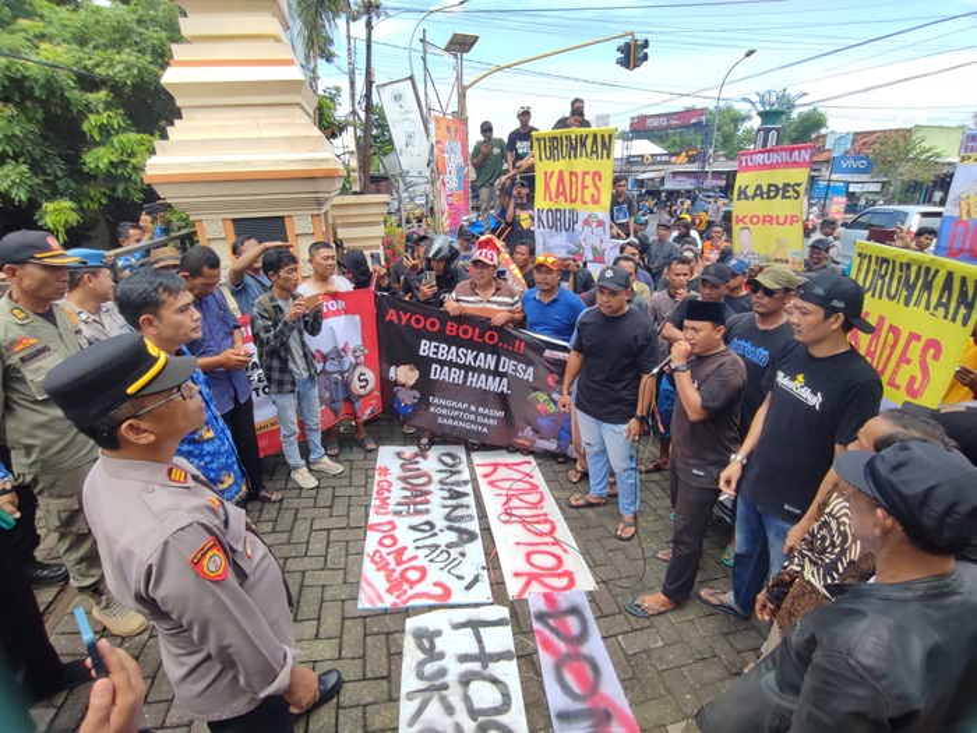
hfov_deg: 94.5
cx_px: 488
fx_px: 452
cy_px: 366
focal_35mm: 16
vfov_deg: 78.1
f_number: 2.2
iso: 50
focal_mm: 1.65
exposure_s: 1/631
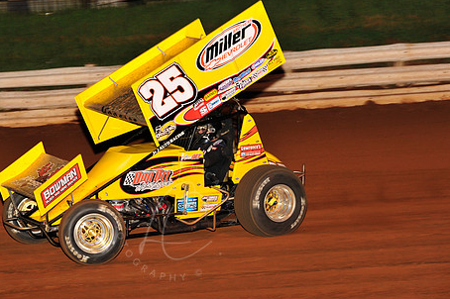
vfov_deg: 9.6
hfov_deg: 14.3
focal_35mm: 143
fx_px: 1786
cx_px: 174
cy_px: 130
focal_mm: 112
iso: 1000
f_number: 6.3
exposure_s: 1/320
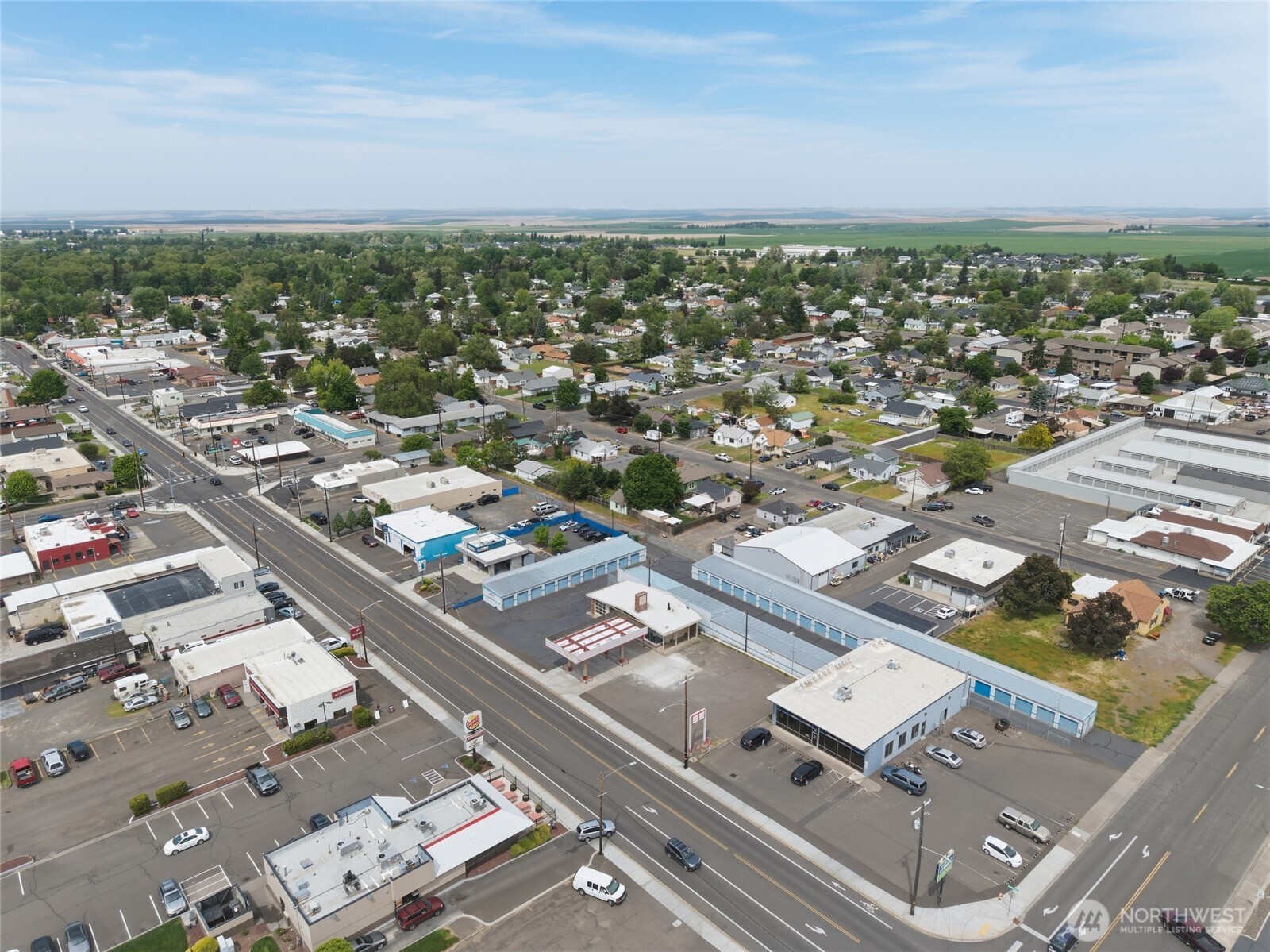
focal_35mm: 24
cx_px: 635
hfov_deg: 71.6
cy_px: 476
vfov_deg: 56.8
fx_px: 880
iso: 120
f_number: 1.8
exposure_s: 1/3200
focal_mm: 8.7
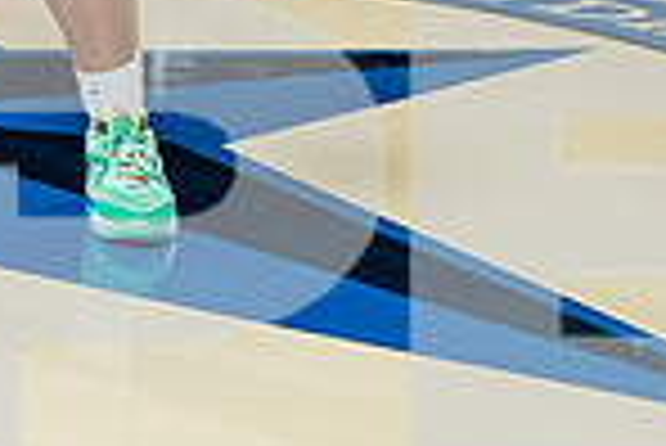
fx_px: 1741
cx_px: -202
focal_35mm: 94
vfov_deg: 13.3
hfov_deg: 19.9
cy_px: -318
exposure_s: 1/250
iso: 640
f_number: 5.6
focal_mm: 24
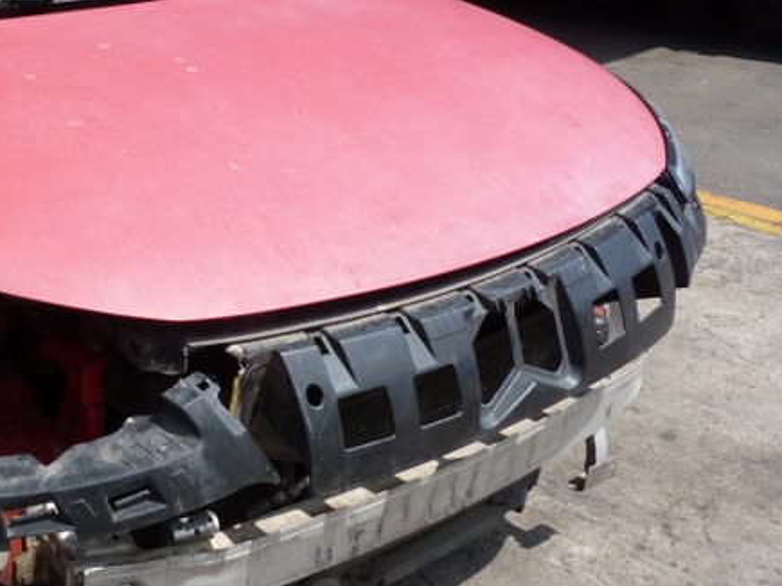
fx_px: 1039
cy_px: 180
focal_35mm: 46
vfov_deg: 31.2
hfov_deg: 38.9
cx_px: 108
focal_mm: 4.5
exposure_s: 1/200
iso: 80
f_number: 5.6
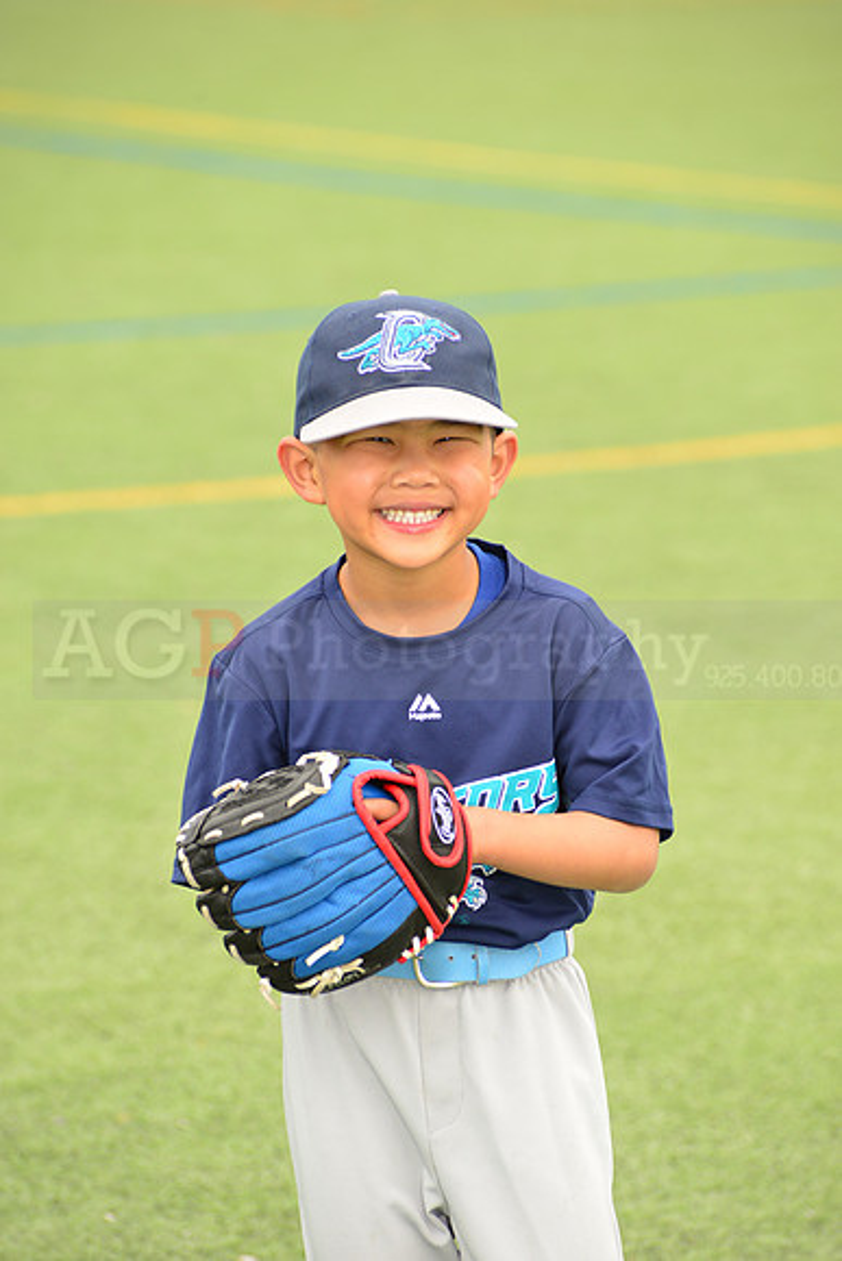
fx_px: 7012
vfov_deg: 10.3
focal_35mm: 200
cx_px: 421
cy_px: 630
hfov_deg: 6.9
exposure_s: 1/200
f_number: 8
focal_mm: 200
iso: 250
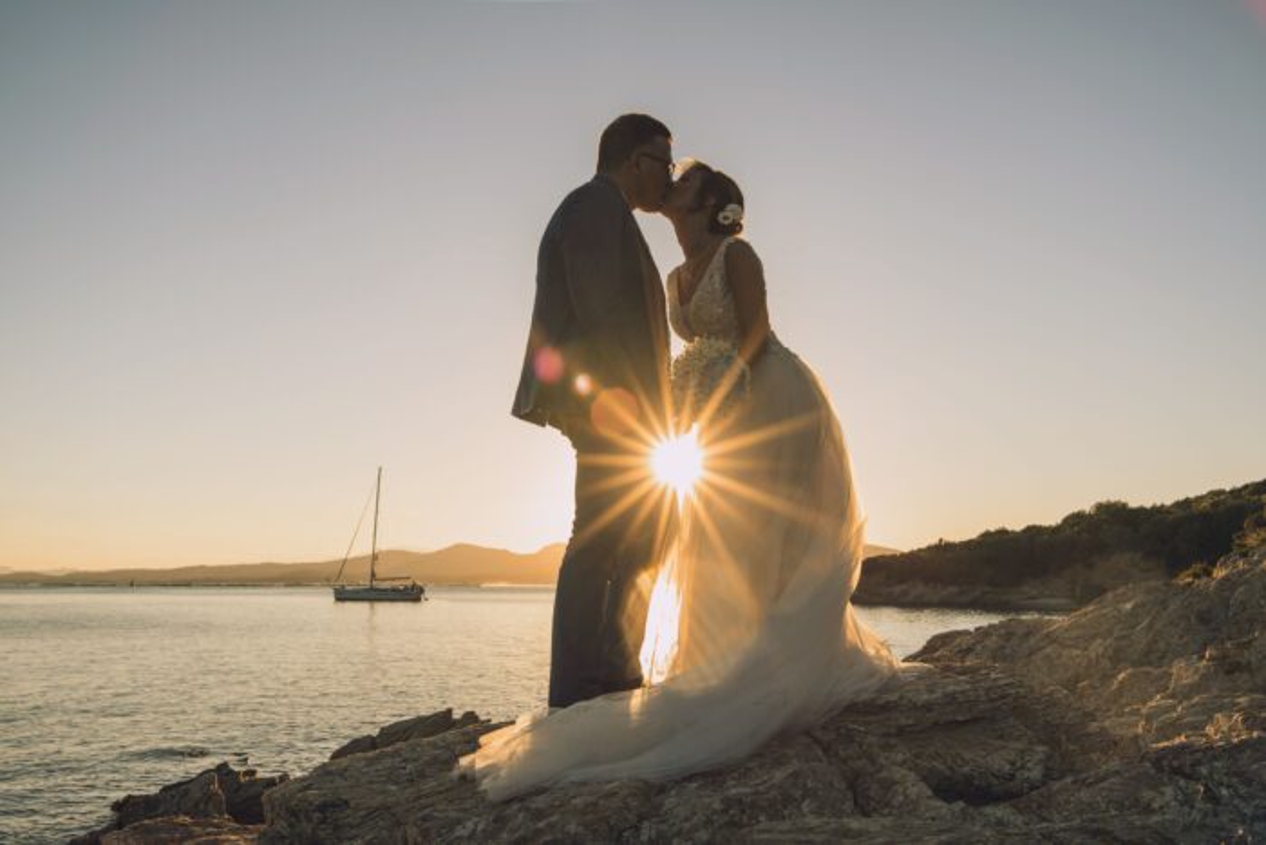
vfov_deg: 37.9
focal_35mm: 35
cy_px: 422
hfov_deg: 54.4
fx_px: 1231
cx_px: 633
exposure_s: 1/100
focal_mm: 35
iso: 50
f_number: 10
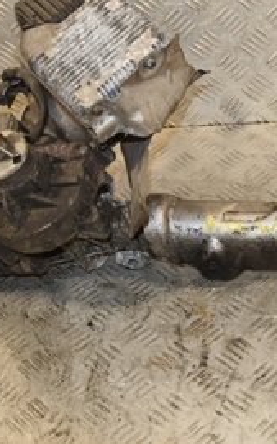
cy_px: 156
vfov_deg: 31.3
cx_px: 293
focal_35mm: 65
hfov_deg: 19.3
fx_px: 786
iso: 800
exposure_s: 1/200
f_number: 5.6
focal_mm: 18
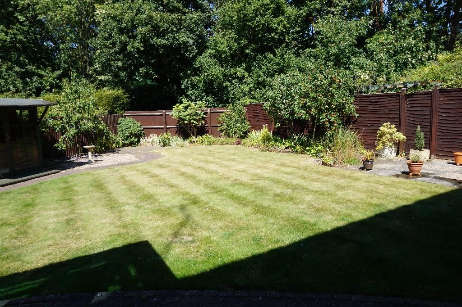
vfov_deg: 53.1
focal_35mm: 24
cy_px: 154
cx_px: 231
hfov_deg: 73.8
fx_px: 308
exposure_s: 1/80
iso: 100
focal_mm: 16
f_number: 11
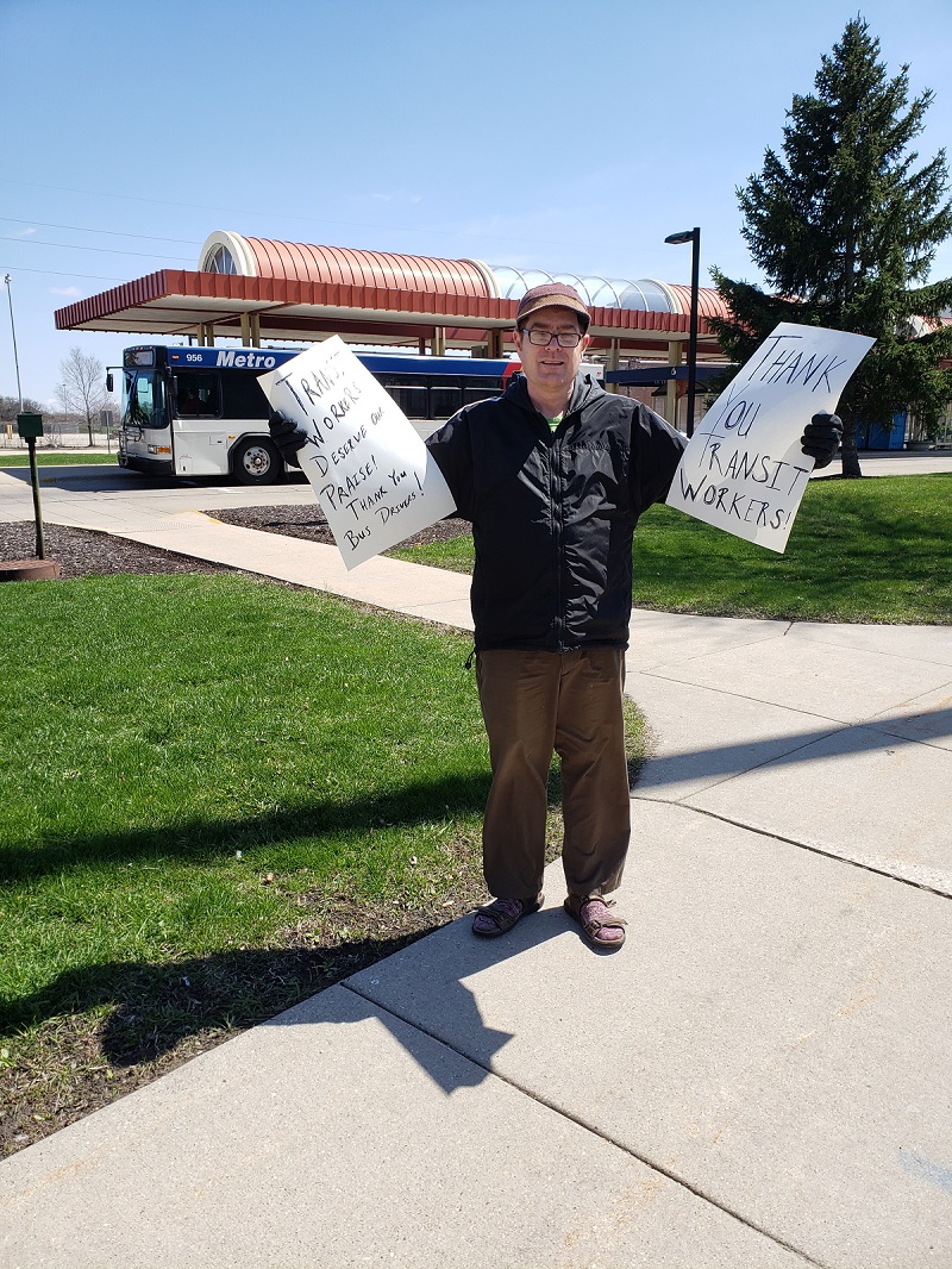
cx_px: 476
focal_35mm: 26
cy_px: 634
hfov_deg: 53.1
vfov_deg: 67.3
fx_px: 953
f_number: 2.4
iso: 50
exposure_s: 1/1078
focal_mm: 4.3
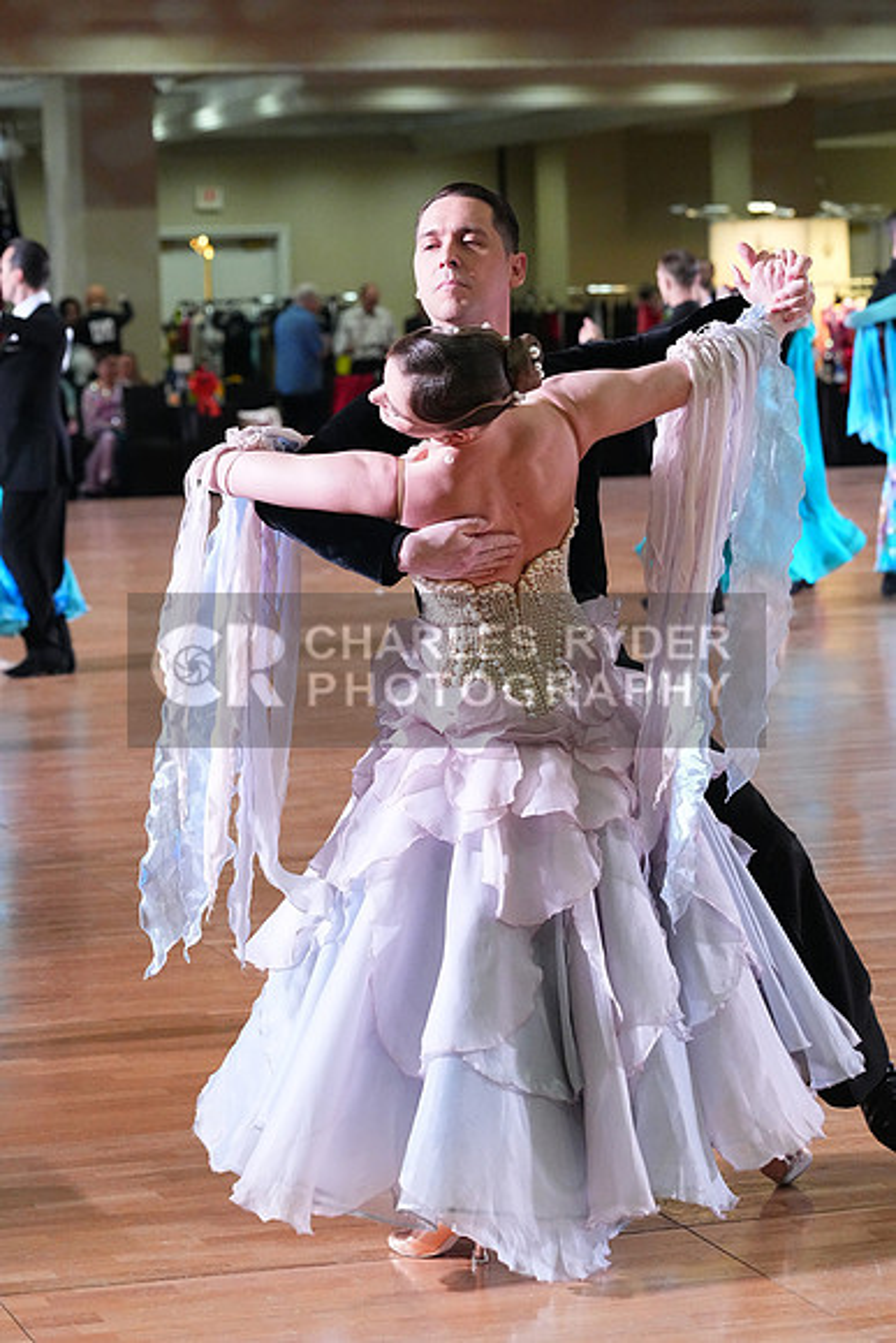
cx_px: 448
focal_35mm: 104
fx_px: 3880
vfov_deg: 19.6
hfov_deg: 13.2
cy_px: 672
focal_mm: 104
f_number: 5.6
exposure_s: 1/400
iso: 10000
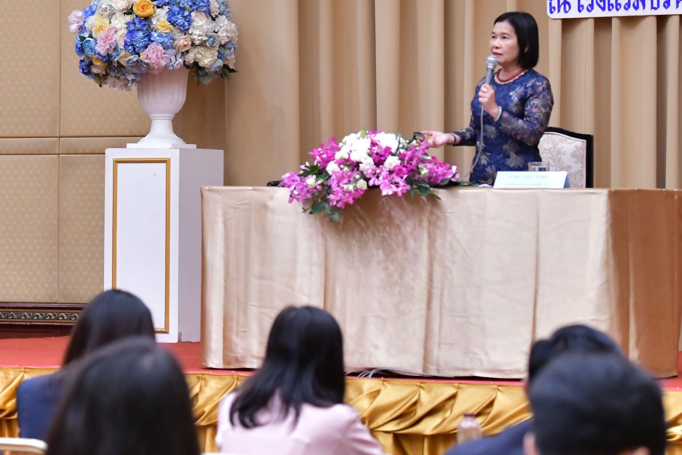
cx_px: 125
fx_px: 3447
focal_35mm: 182
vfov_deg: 7.5
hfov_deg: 11.3
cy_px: 120
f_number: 4
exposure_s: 1/100
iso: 2000
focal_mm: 78
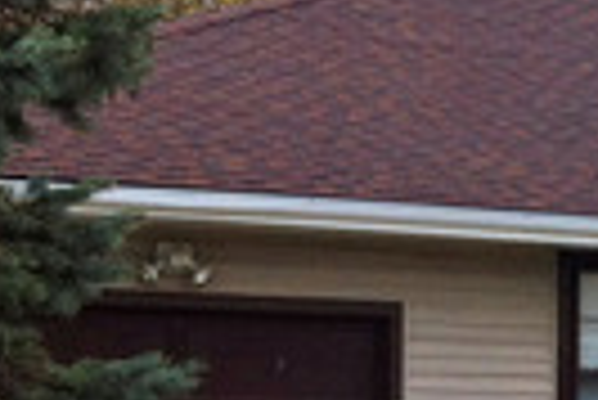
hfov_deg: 10.6
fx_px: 2910
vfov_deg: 7.8
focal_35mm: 175
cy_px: 557
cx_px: 1272
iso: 80
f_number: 2.8
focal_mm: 3.85
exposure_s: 1/208
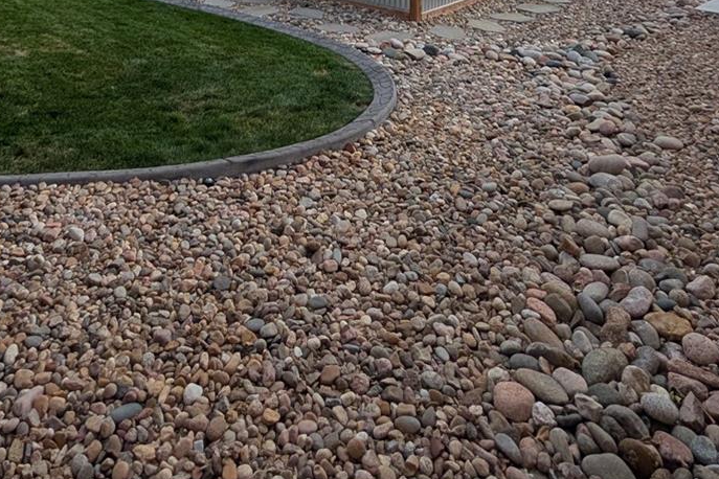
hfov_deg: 63.3
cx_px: 304
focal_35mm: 29
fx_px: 579
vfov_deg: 34.3
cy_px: -120
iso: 53
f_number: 1.7
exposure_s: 1/960
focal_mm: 2.02
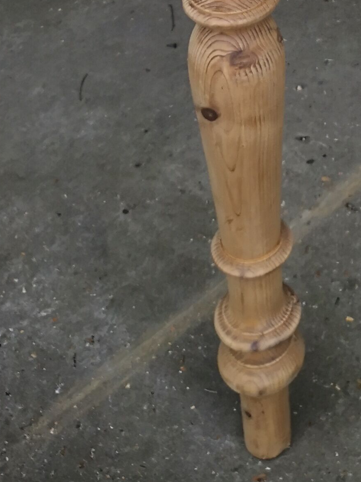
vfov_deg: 18.5
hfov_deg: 15.5
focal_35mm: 91
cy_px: -286
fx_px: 1265
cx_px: 452
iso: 50
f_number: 1.6
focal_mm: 3.95
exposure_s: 1/127
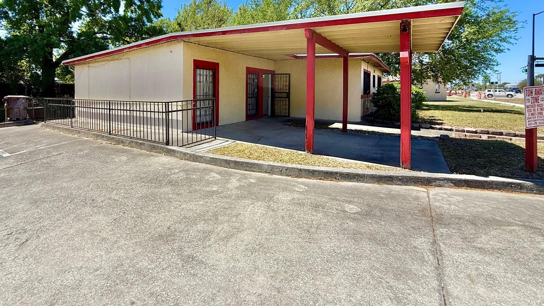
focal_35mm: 17
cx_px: 249
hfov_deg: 95.7
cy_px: 91
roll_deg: -0.5
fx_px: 245
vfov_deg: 61.6
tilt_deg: -0.3
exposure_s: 1/1259
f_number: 2.2
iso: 50
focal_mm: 2.22
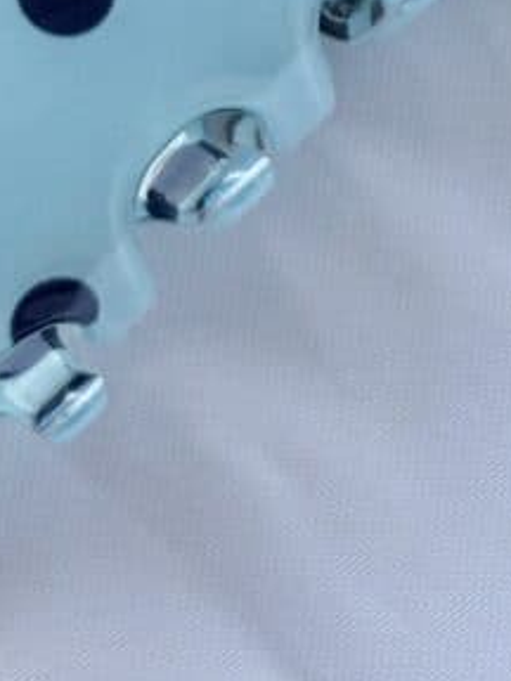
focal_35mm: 185
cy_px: -314
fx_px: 3641
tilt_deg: -64.0
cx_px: 393
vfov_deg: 10.4
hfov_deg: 8.0
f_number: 1.6
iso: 32
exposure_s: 1/1709
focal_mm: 5.96
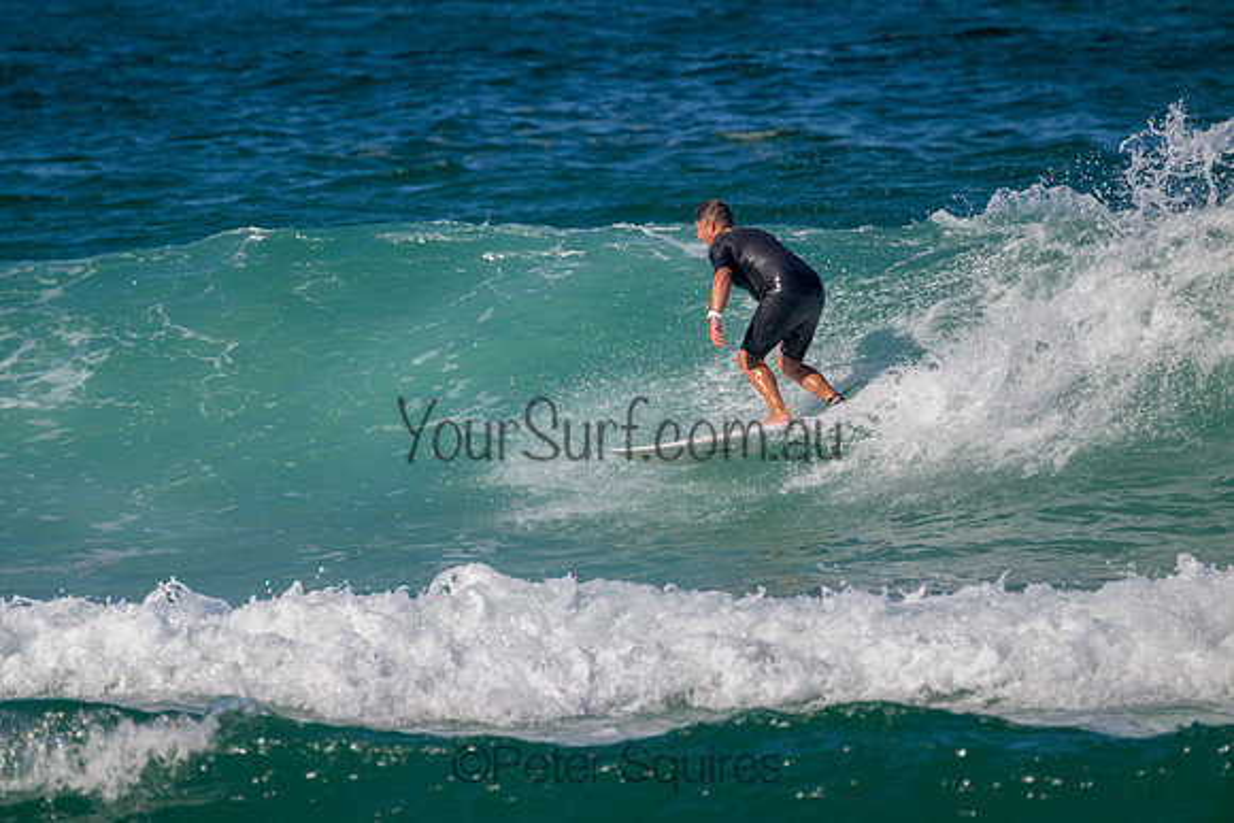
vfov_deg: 1.7
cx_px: 617
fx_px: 27427
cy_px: 412
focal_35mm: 800
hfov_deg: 2.6
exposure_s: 1/2000
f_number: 11
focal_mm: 800
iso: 1100
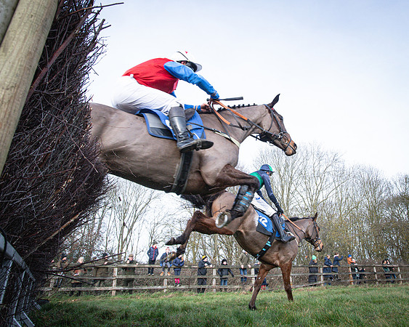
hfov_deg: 63.8
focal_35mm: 27
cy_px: 141
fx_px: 323
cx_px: 256
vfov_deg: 53.5
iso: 2000
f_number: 8
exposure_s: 1/1000
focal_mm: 19
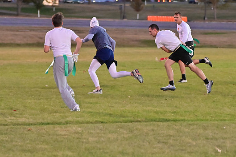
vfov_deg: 8.0
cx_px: 126
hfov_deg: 11.9
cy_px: 75
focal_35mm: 172
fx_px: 1128
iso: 6400
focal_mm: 105
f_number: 4
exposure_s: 1/500
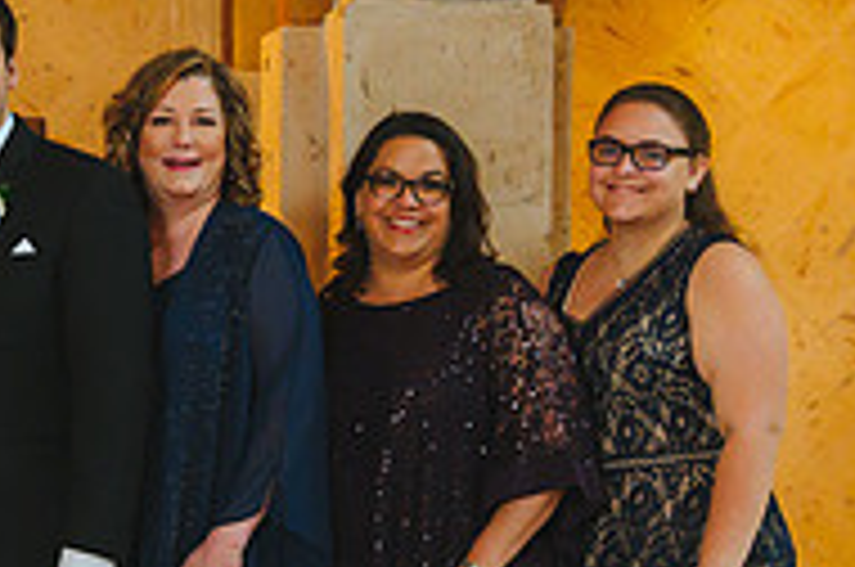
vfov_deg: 13.0
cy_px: 475
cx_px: -213
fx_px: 2466
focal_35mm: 104
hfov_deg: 18.5
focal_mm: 32
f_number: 4
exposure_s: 1/160
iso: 4000
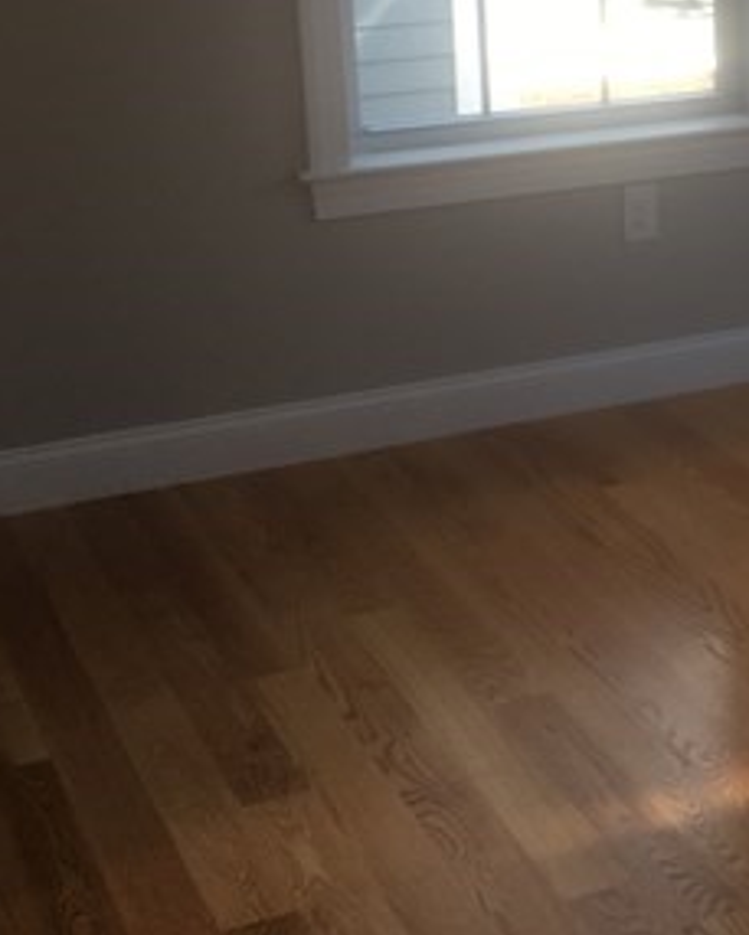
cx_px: 860
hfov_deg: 19.2
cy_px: 311
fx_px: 2105
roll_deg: -0.5
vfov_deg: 24.9
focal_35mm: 76
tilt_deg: -17.0
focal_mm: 4.15
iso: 25
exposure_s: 1/40
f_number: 2.2
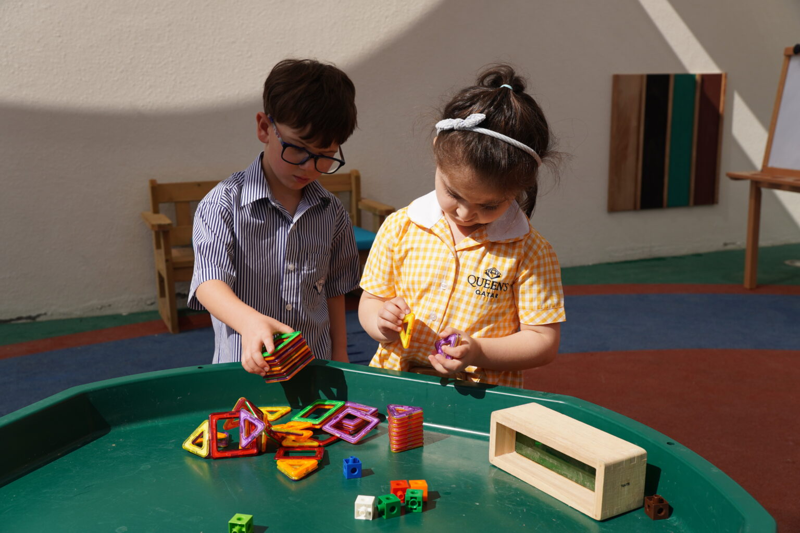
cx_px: 400
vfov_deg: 35.5
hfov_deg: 51.3
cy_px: 266
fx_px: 833
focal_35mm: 38
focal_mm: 25
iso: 100
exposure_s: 1/1000
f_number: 4.5
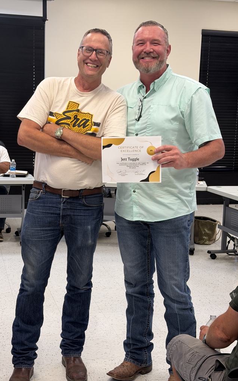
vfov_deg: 39.6
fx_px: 530
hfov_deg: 25.3
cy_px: 190
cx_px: 99
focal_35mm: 51
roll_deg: -2.1
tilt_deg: -7.9
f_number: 1.78
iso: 64
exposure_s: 1/60
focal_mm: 6.76
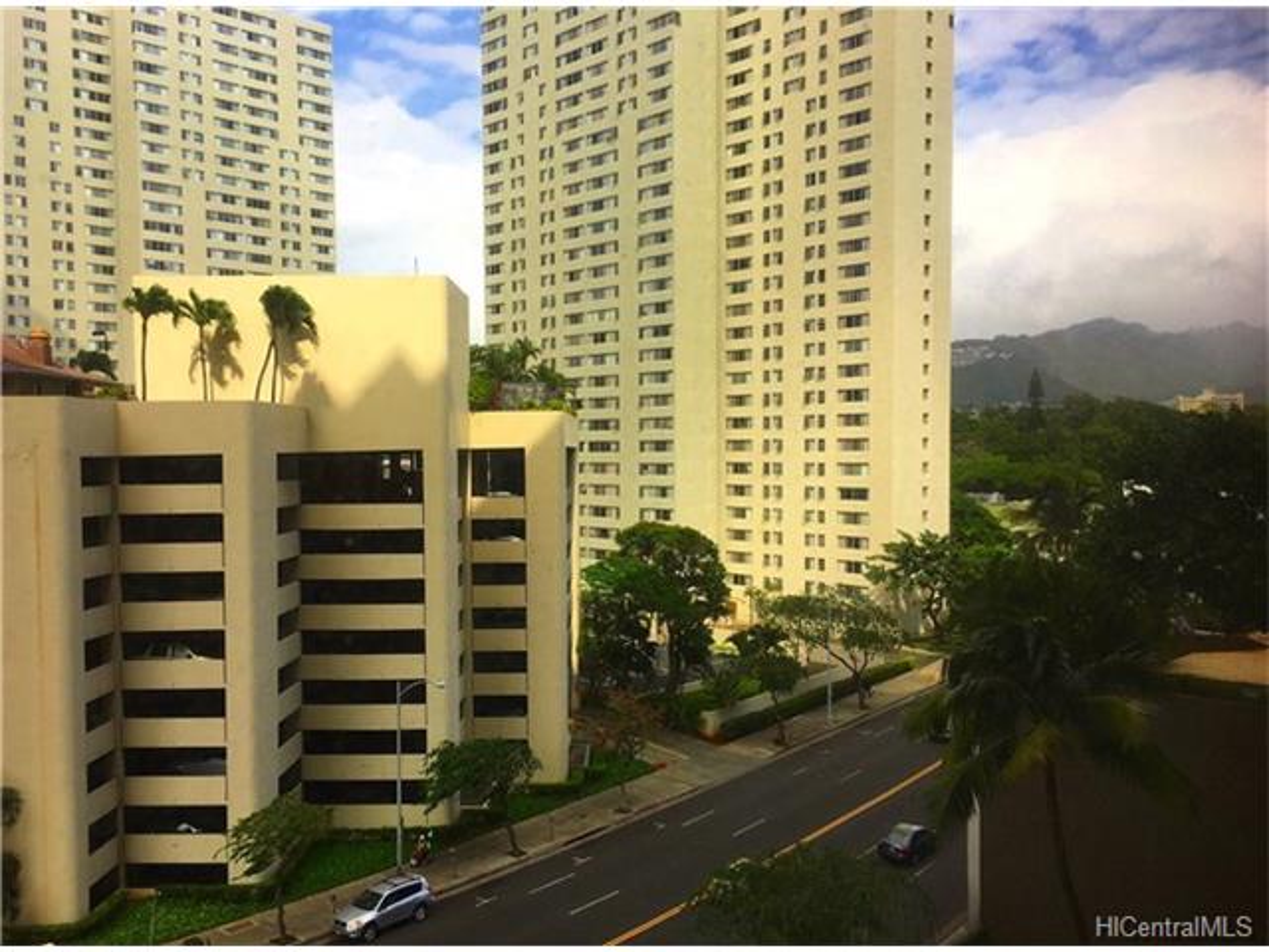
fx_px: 1063
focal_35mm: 29
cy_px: 476
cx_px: 634
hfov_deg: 61.7
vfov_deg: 48.2
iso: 25
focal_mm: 4.15
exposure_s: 1/405
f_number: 2.2
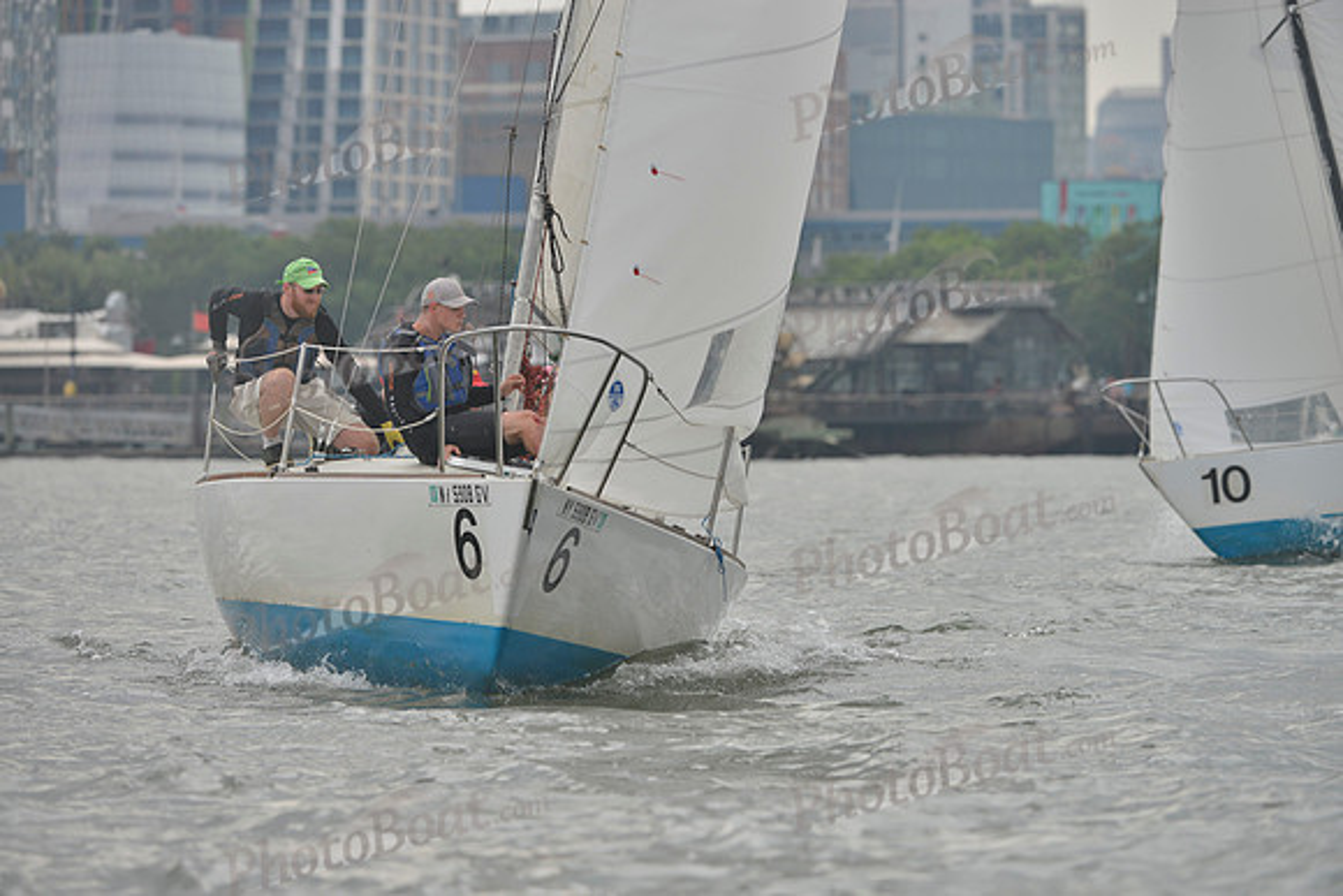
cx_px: 672
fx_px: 10448
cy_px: 448
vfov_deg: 4.9
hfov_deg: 7.4
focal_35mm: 280
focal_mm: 280
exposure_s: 1/1000
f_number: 6.3
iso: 200
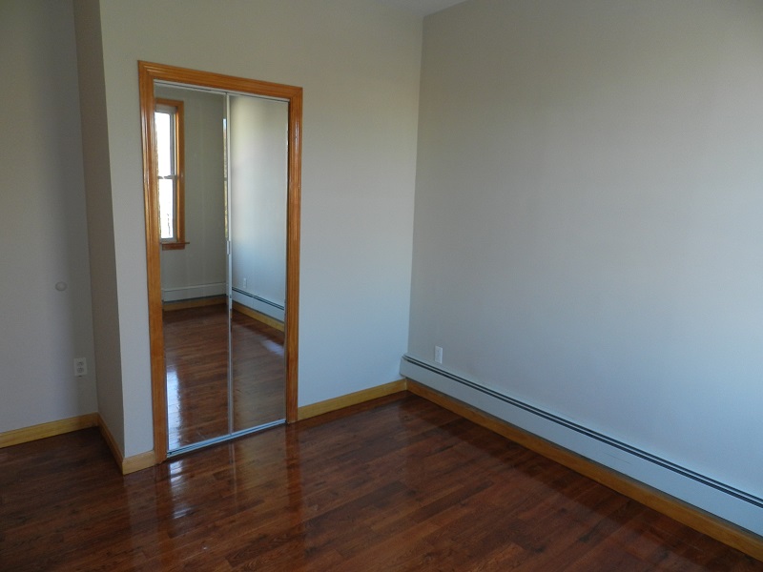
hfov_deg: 73.9
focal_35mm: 23
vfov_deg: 58.9
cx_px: 382
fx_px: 507
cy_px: 286
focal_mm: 4
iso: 200
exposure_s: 1/30
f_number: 3.4
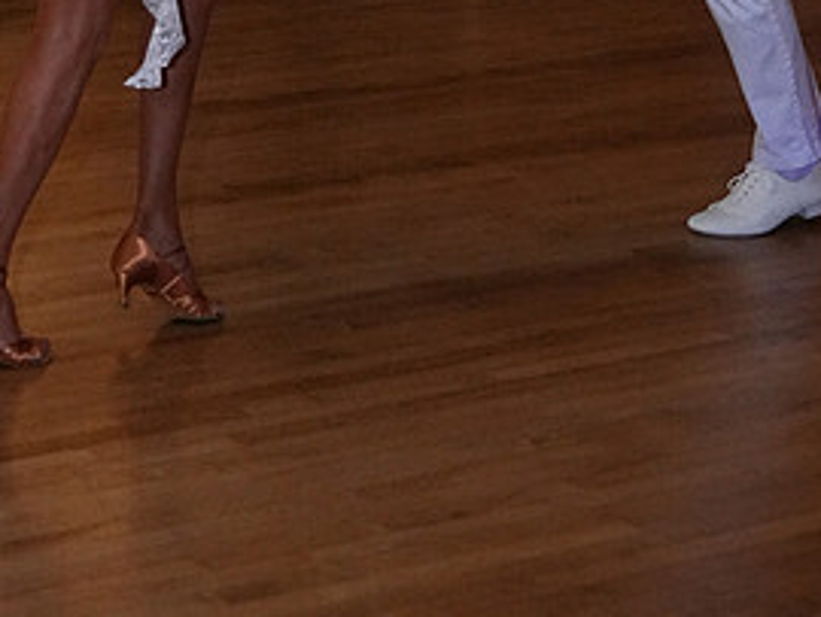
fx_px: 3133
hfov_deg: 14.9
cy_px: -252
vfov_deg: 10.9
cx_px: 418
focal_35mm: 132
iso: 5000
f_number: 4
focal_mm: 43
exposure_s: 1/200
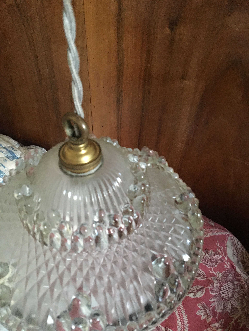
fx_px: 278
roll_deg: -1.9
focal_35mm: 29
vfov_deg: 61.7
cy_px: 166
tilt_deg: -39.4
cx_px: 124
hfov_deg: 48.2
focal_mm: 4.15
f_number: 2.2
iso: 500
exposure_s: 1/17
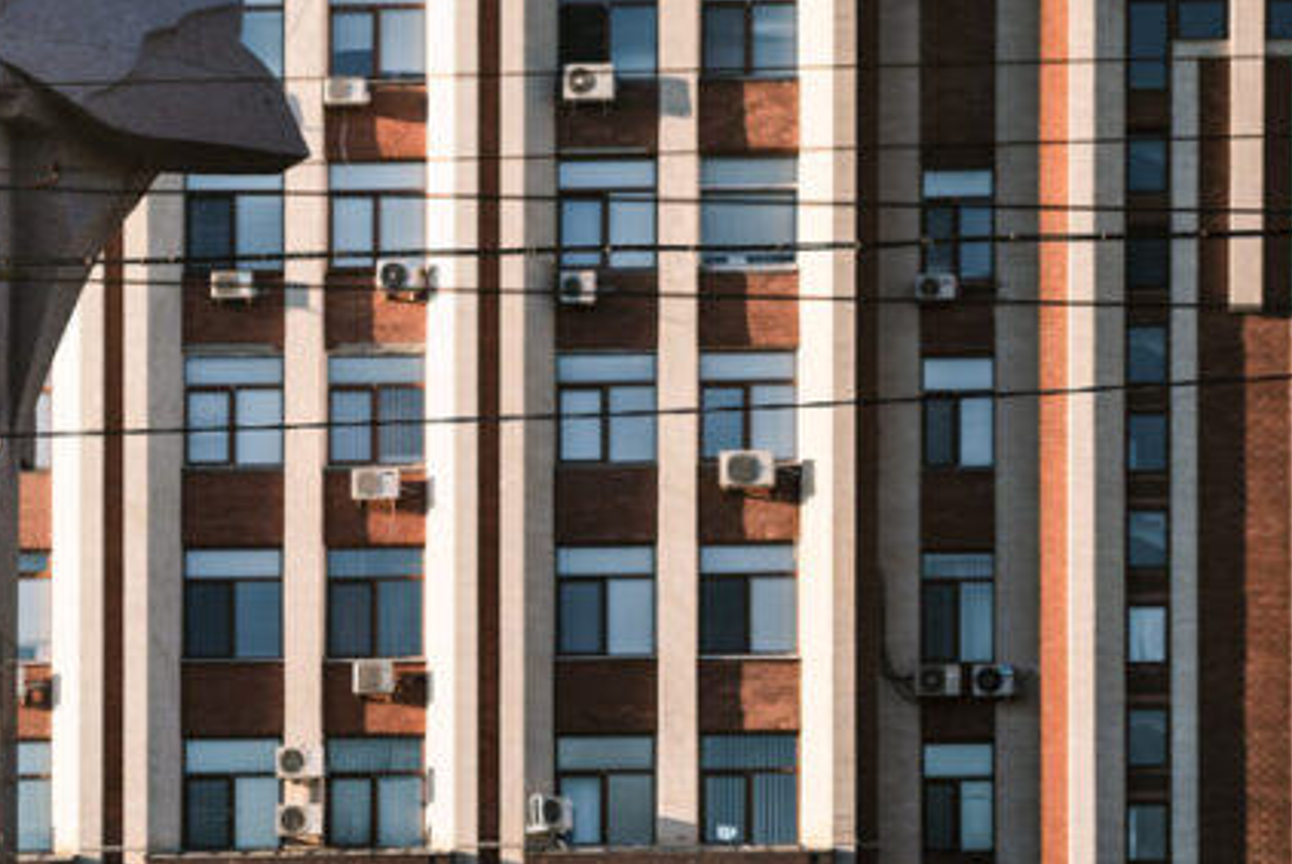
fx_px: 6105
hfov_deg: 12.0
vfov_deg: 8.1
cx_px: 303
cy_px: 184
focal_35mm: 170
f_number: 2.8
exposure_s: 1/800
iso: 100
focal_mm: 70
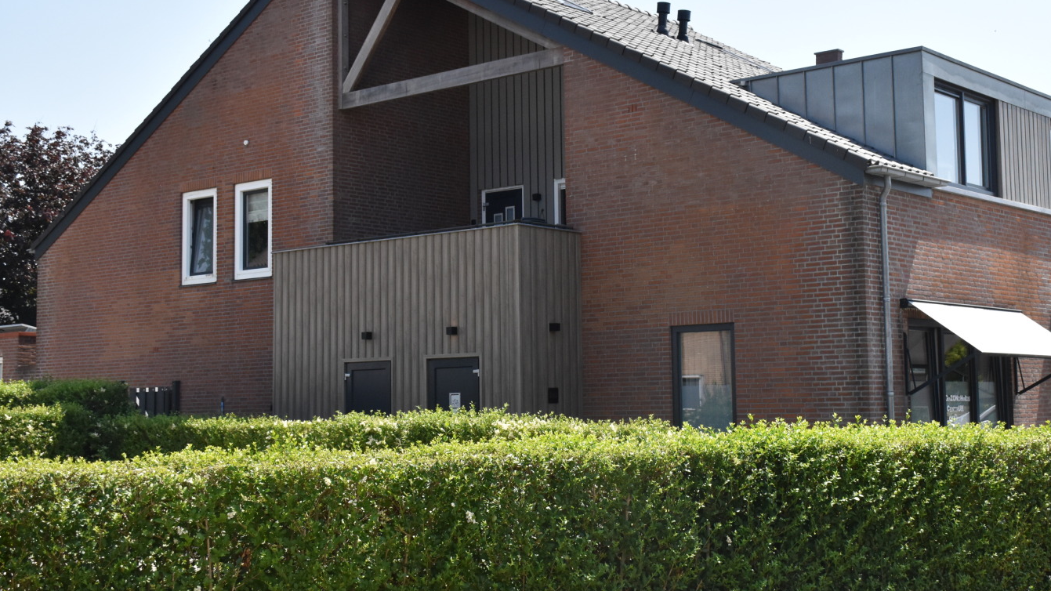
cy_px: 259
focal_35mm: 51
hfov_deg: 40.8
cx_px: 600
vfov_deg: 23.6
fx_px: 1411
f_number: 7.1
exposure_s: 1/2500
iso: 1250
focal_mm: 27
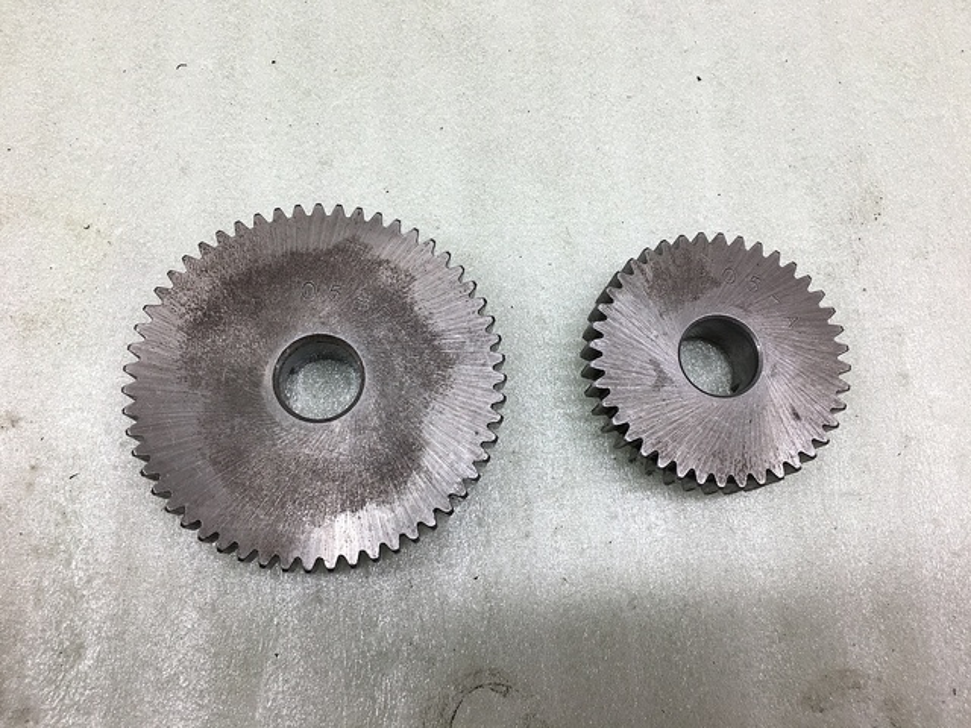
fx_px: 813
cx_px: 486
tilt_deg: -73.1
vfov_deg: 48.2
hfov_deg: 61.7
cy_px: 364
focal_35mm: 29
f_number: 2.2
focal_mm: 4.15
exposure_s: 1/120
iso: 40
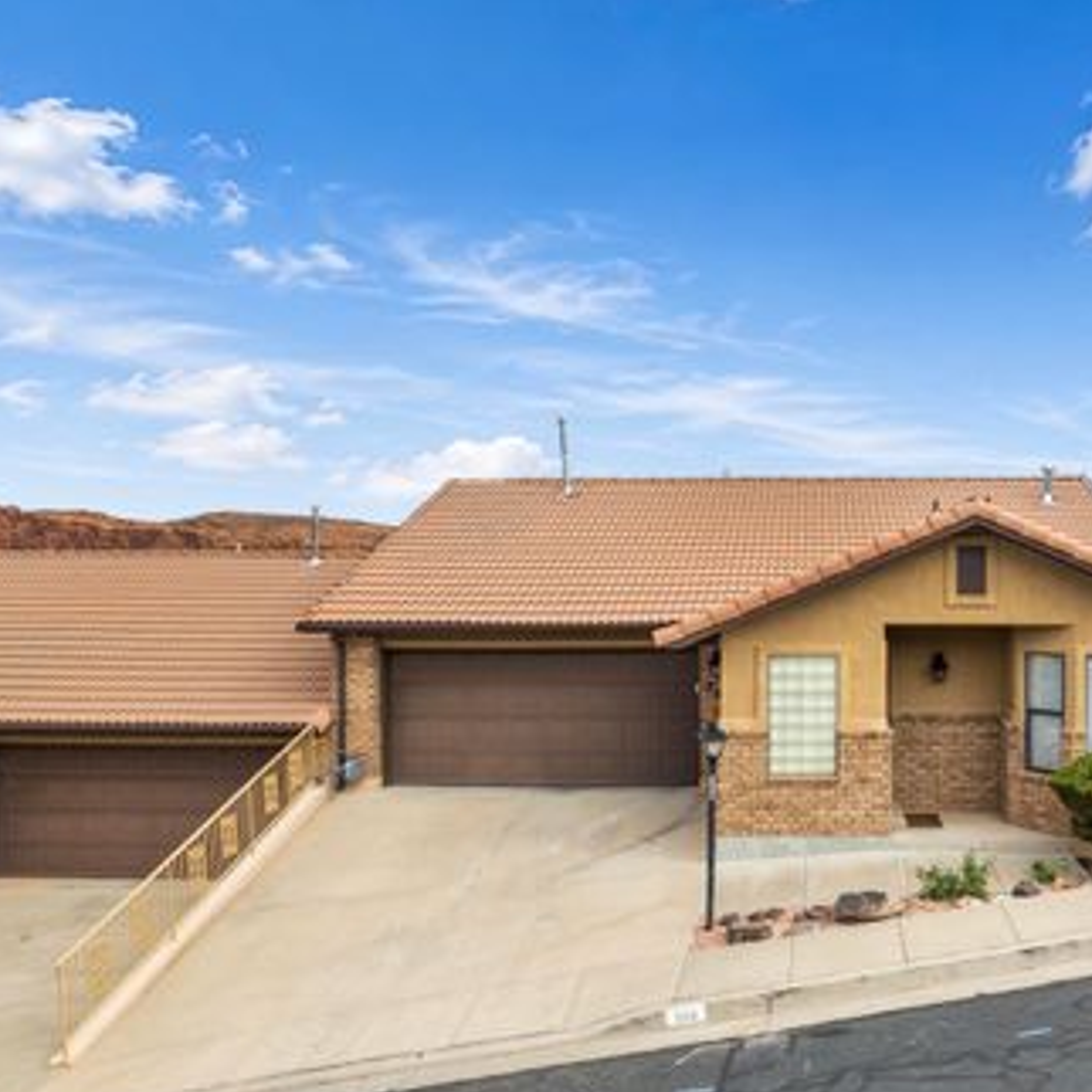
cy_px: 554
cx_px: 814
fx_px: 1035
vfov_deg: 55.6
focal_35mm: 29
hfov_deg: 53.2
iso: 100
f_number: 2.8
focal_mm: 8.38
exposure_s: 1/120
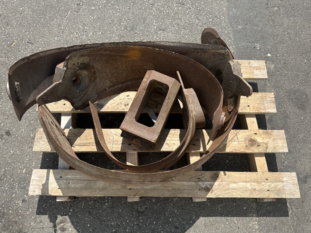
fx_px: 225
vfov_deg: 54.9
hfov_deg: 69.4
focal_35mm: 25
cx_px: 159
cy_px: 114
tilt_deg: -69.7
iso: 80
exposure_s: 1/2967
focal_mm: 6.86
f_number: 1.78
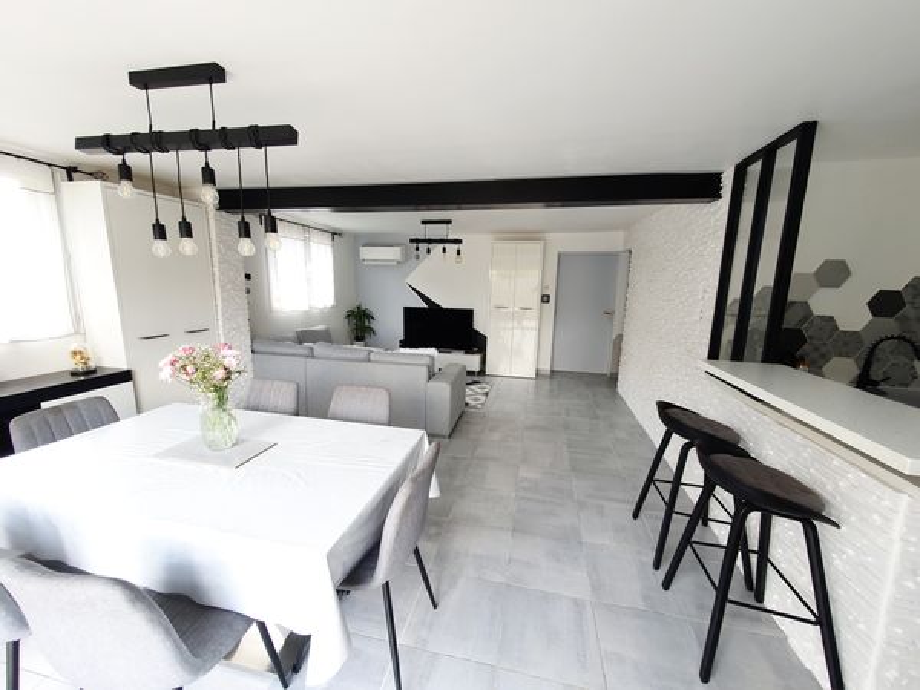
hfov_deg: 106.2
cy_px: 345
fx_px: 346
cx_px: 460
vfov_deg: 89.9
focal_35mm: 13
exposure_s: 1/50
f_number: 2.2
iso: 80
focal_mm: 1.8
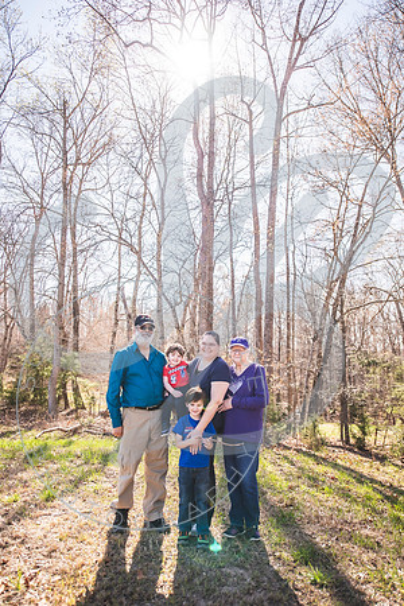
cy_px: 303
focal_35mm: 24
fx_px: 404
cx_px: 202
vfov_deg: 73.7
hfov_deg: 53.1
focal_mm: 24
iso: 100
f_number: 2.8
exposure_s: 1/800
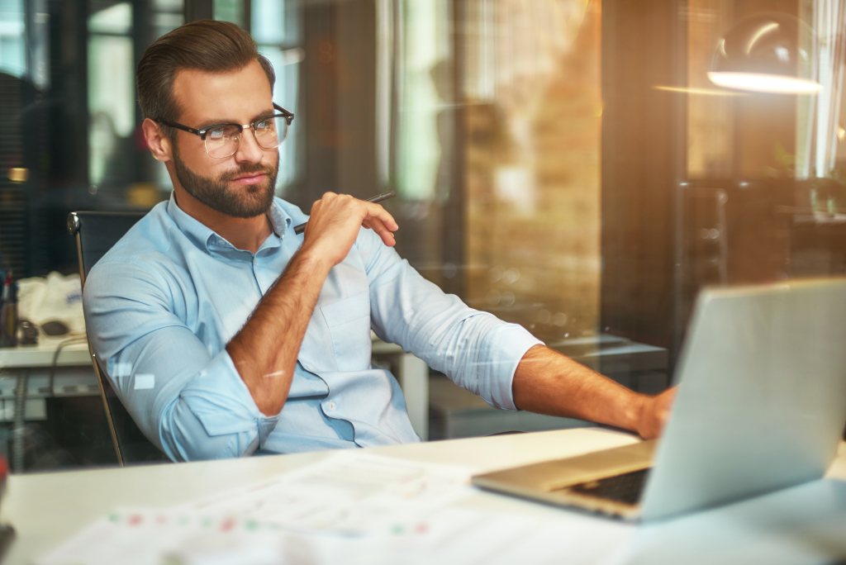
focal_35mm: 50
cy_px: 282
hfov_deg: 39.6
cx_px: 423
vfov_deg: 27.0
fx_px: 1176
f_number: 1.8
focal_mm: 50
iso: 320
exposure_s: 1/160
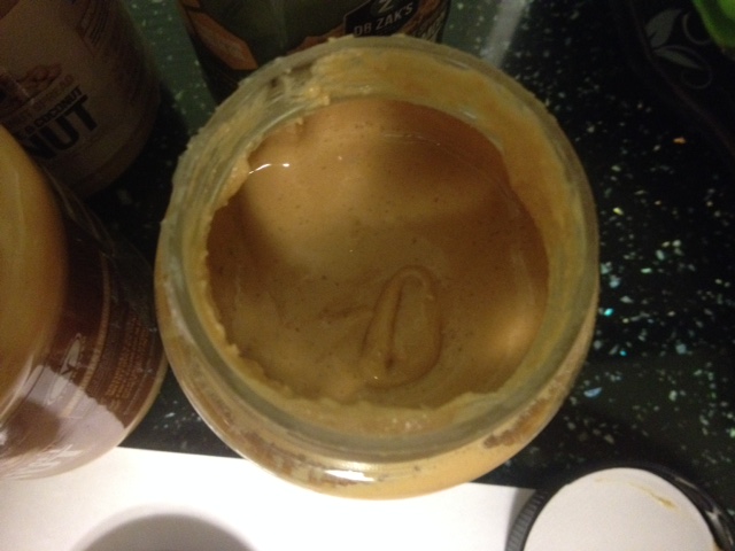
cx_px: 368
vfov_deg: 40.7
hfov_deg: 52.6
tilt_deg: -78.5
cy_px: 276
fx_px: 743
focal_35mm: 35
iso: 500
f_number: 2.4
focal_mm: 4.28
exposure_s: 1/15
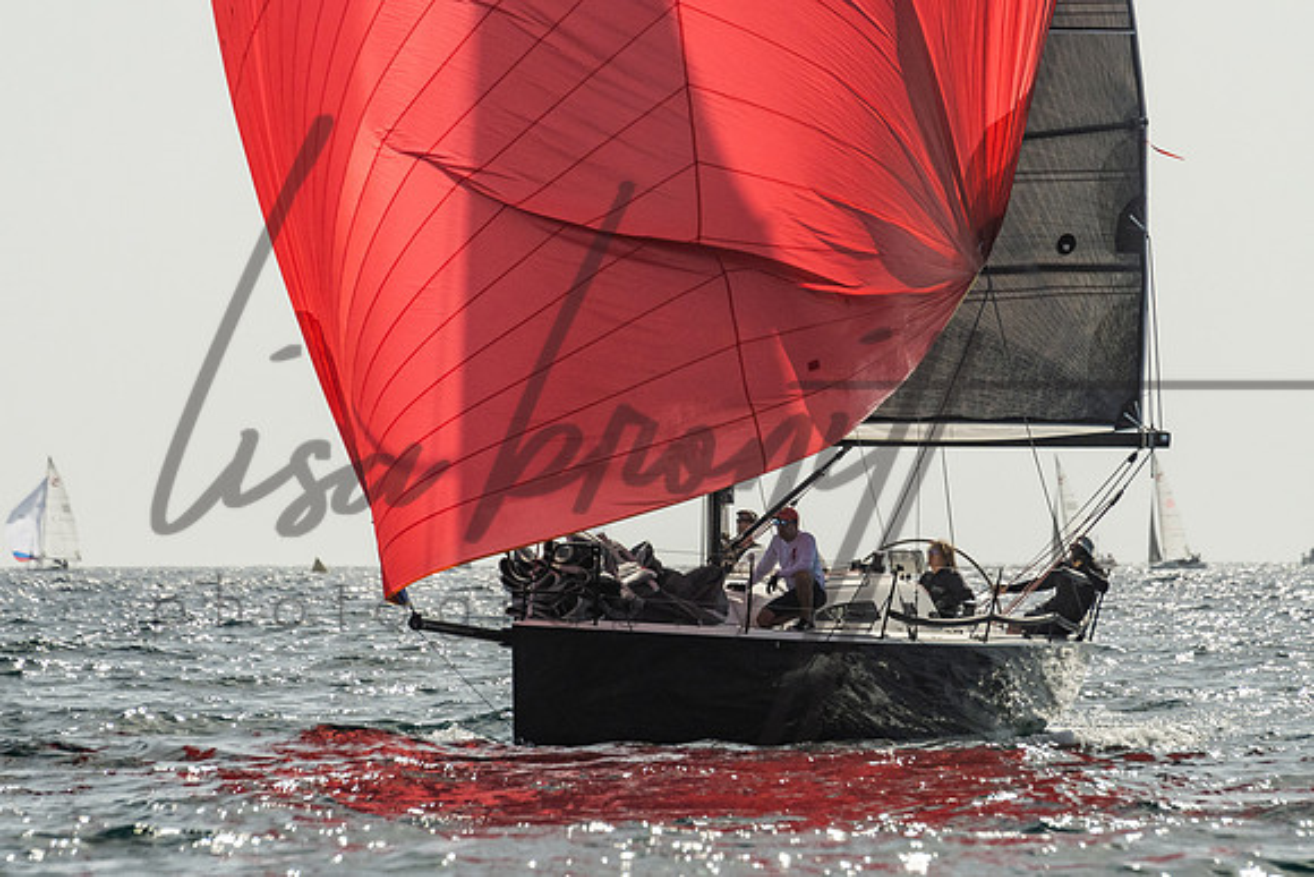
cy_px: 319
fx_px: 13615
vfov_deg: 3.7
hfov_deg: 5.5
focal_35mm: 373
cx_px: 636
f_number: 6.3
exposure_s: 1/2500
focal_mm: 200
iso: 320
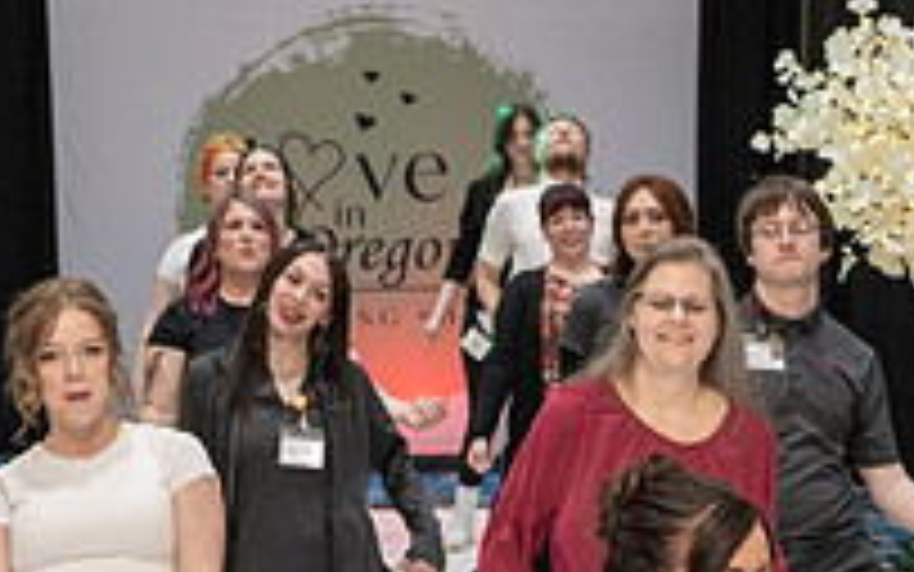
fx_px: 3040
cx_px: 522
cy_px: 653
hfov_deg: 17.1
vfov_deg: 10.6
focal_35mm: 122
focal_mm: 28
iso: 2000
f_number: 4
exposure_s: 1/320
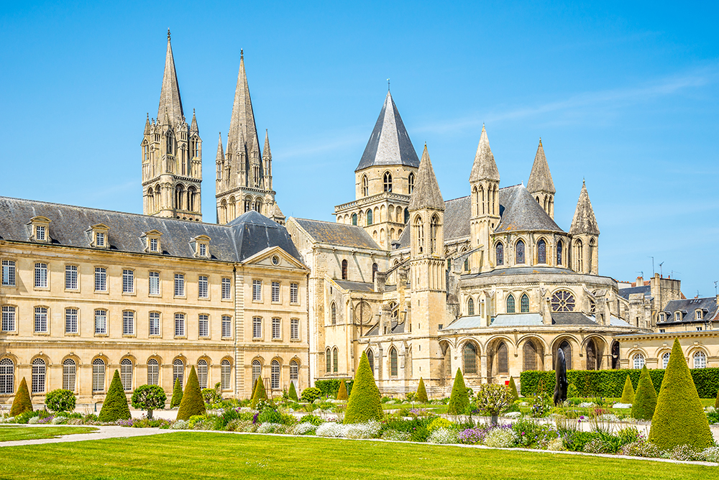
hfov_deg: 44.5
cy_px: 240
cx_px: 360
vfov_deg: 30.6
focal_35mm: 44
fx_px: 879
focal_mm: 44
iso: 100
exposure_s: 1/250
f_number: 8
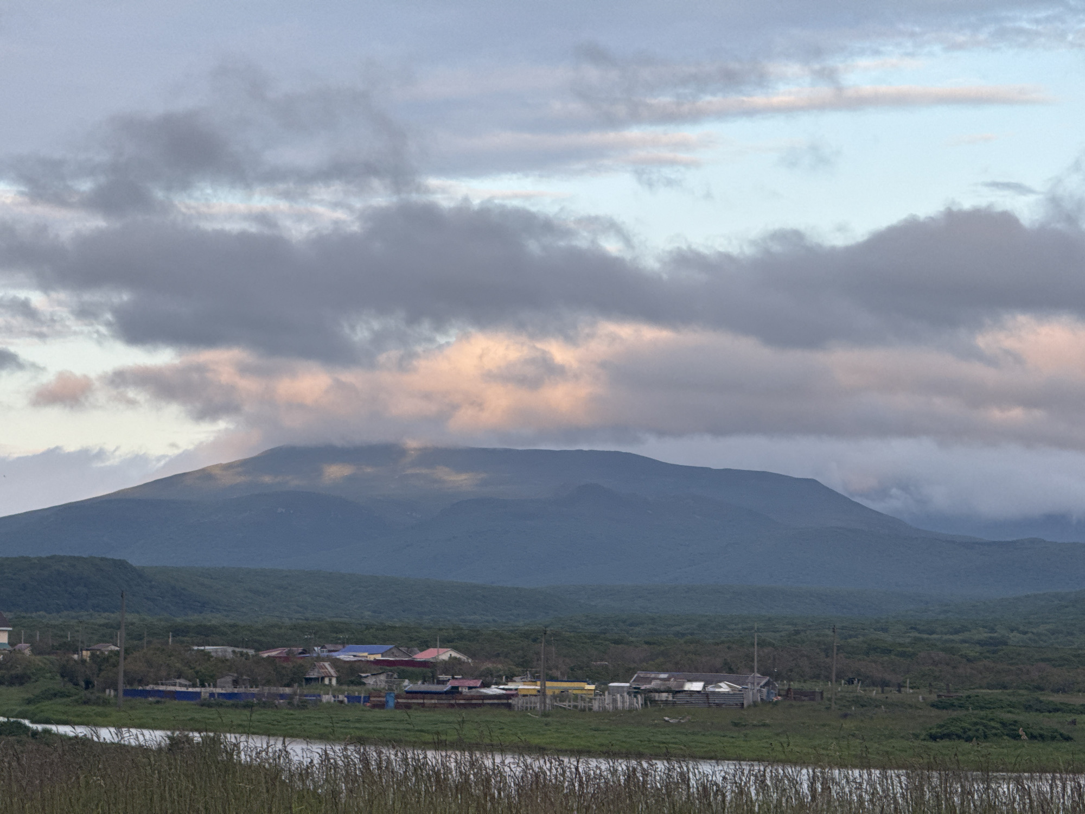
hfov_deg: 16.4
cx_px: 542
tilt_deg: +4.1
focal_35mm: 120
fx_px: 3761
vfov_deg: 12.3
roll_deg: -1.5
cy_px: 407
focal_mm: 15.66
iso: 50
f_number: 2.8
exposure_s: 1/196
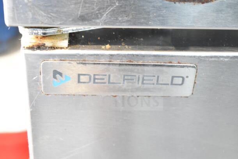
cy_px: 80
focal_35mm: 63
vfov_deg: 21.6
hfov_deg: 31.9
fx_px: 417
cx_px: 119
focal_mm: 42
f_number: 5
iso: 4500
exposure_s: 1/60
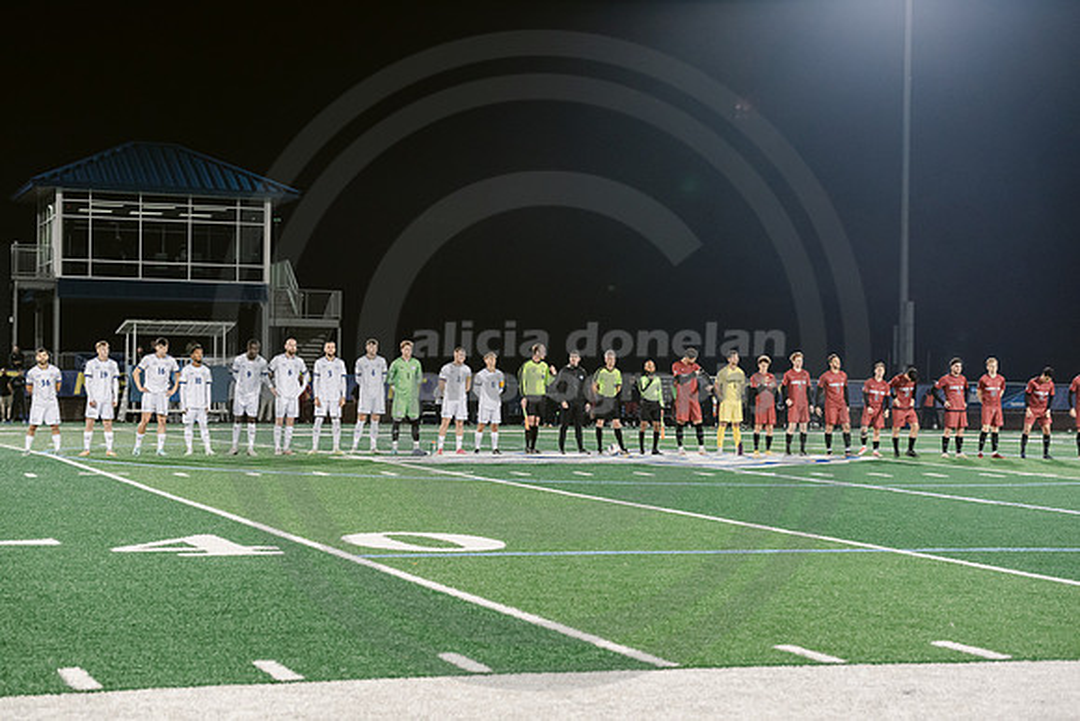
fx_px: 2100
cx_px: 540
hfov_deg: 28.8
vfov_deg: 19.5
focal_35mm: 70
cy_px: 360
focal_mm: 70
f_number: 4
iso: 2500
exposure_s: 1/250
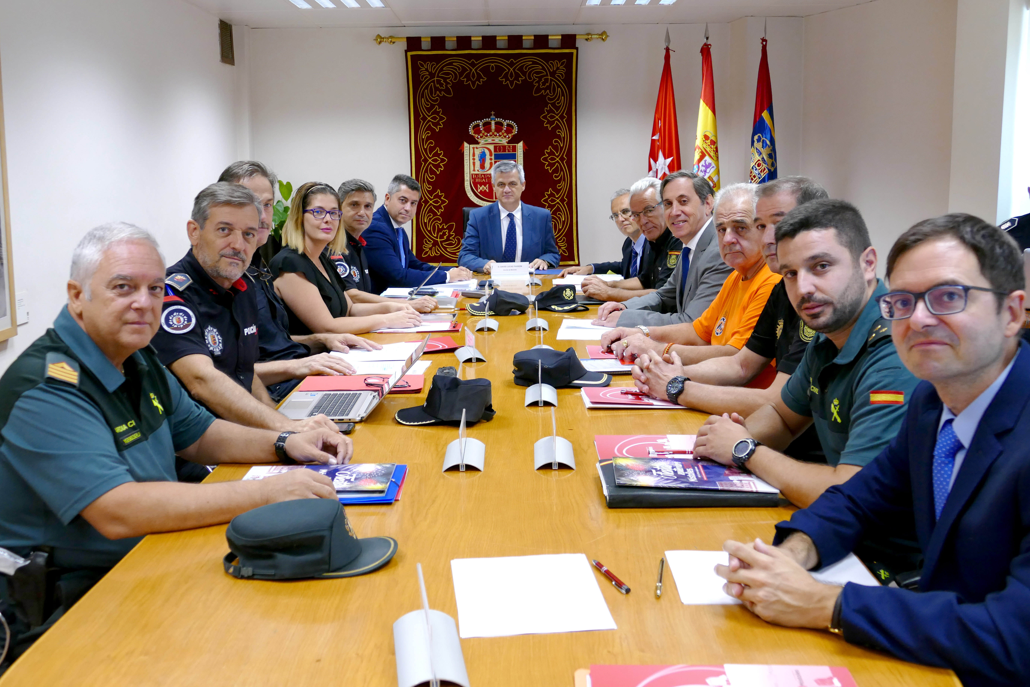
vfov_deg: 35.1
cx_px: 515
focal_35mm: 38
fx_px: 1087
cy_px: 344
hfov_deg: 50.7
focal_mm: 13.97
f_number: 3.1
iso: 400
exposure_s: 1/60
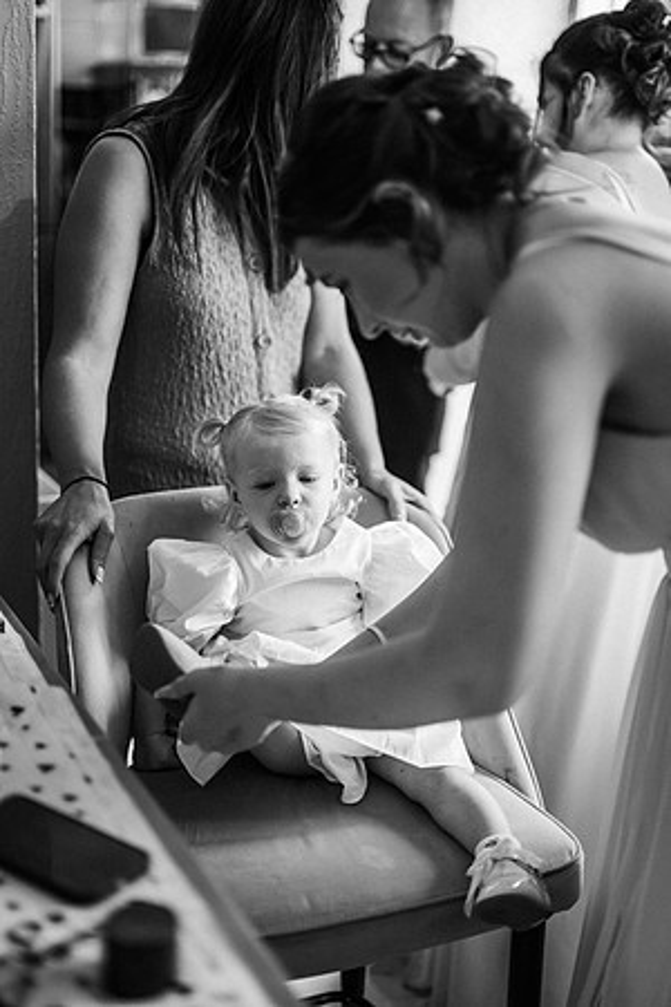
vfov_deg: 39.6
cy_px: 504
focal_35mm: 50
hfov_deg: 27.0
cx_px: 336
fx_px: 1398
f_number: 1.4
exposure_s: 1/400
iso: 400
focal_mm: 50
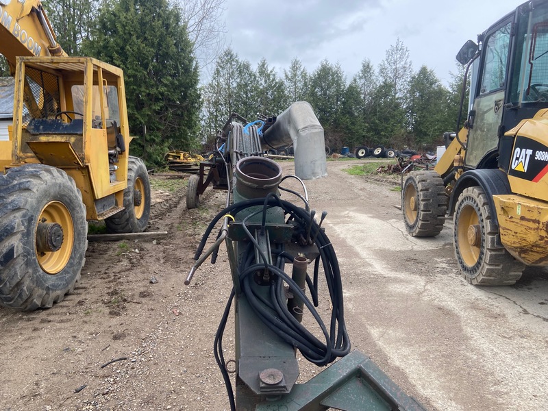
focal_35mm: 26
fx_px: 412
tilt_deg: -11.3
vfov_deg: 53.1
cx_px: 274
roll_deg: +2.6
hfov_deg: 67.3
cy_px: 206
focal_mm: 4.25
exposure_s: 1/432
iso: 32
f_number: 1.8
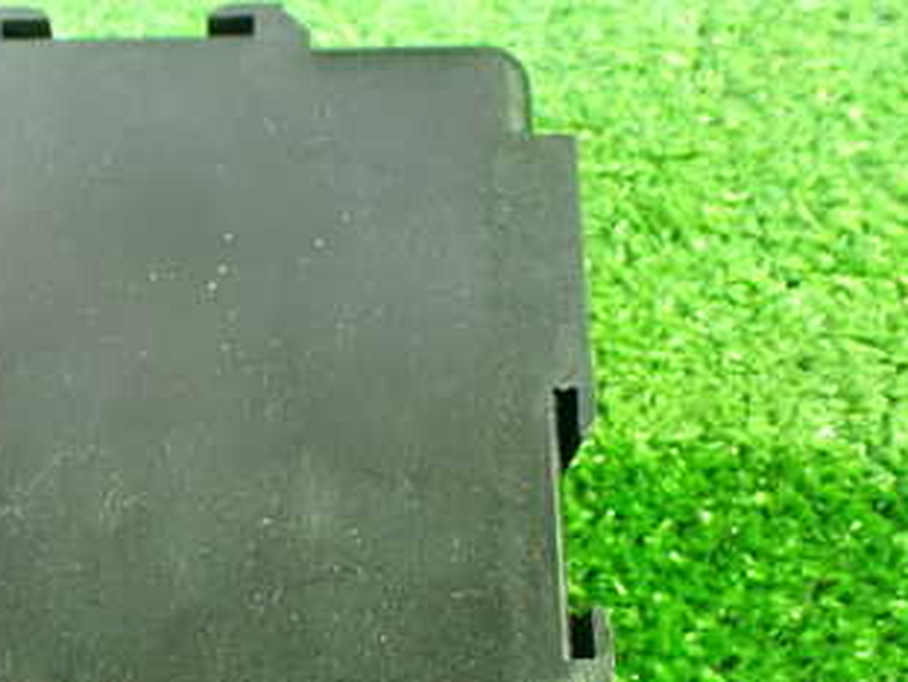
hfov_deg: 32.3
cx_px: 182
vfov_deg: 24.8
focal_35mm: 58
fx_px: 1523
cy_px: 565
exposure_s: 1/25
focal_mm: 5.4
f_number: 2.3
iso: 1600
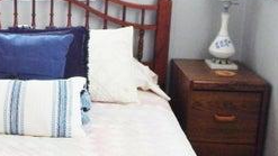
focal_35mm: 62
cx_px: 30
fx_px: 457
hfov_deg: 32.2
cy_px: 48
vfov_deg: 19.3
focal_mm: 4
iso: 125
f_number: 3
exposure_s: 1/60
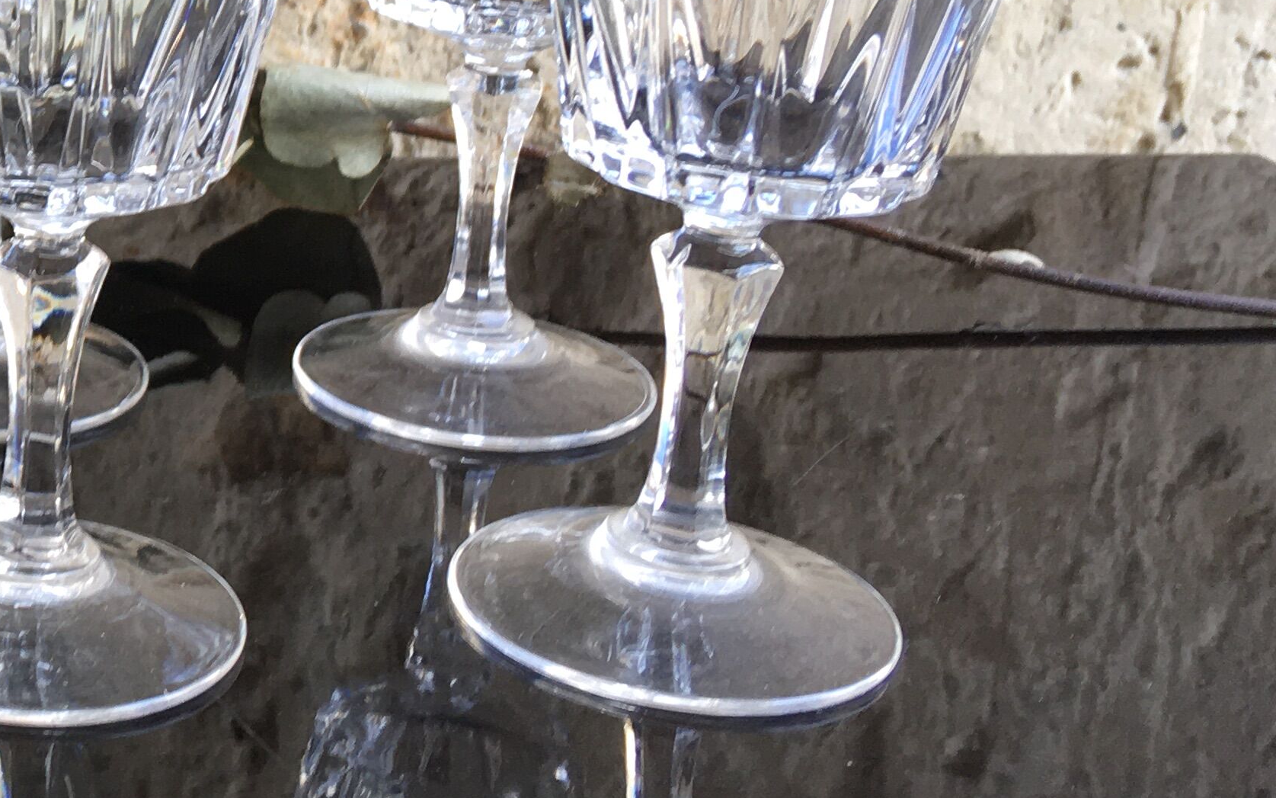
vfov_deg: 17.3
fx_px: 2573
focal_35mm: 74
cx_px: -187
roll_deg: -0.1
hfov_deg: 25.5
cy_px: 56
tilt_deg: -15.8
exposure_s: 1/50
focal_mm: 4.15
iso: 32
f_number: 2.2
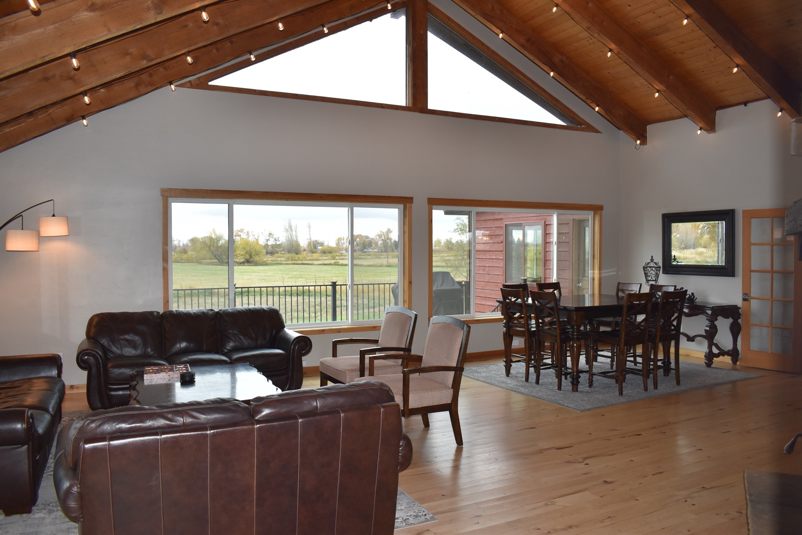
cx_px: 401
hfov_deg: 67.4
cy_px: 268
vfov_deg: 47.9
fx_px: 601
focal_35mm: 27
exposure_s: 1/200
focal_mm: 18
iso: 560
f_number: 5
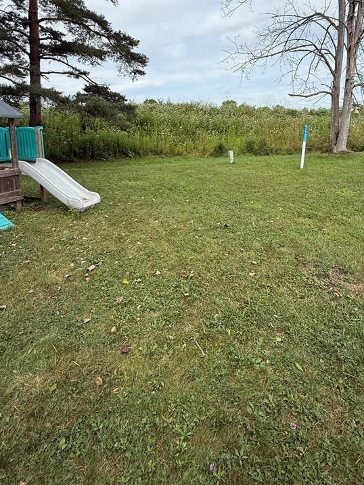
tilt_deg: -9.4
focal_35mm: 20
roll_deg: +0.1
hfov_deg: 65.8
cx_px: 202
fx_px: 280
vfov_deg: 79.6
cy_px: 171
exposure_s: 1/1848
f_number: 2.2
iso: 50
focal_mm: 2.22
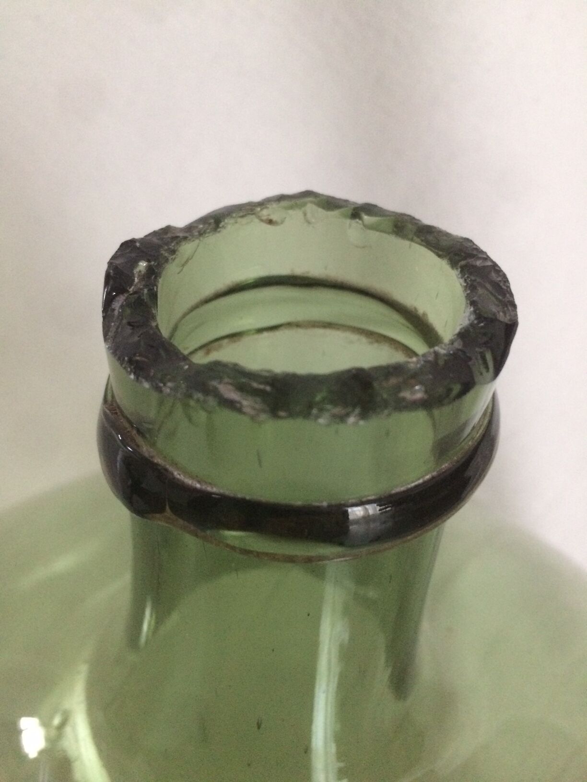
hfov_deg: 48.2
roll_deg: -2.8
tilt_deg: -40.2
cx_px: 294
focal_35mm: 29
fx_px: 656
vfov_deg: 61.7
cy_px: 391
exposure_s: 1/17
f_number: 2.2
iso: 400
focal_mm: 4.15
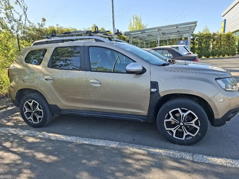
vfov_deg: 56.8
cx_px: 120
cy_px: 91
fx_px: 166
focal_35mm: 24
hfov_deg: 71.6
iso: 50
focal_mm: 5.54
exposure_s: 1/588
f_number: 1.8
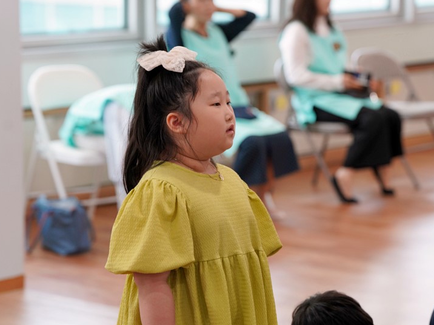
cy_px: 170
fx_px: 1743
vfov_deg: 10.7
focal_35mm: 139
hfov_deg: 14.2
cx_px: 205
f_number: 4
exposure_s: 1/160
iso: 1000
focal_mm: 115
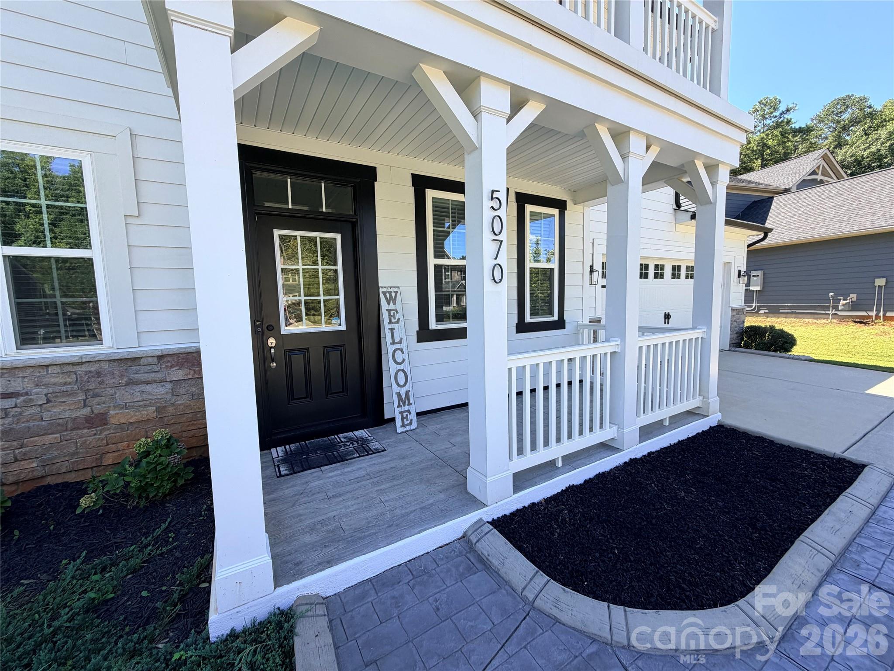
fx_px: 362
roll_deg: +2.0
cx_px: 447
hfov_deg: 102.1
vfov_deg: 85.7
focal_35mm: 14
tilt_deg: -4.8
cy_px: 336
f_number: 2.2
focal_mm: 2.22
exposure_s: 1/502
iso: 50
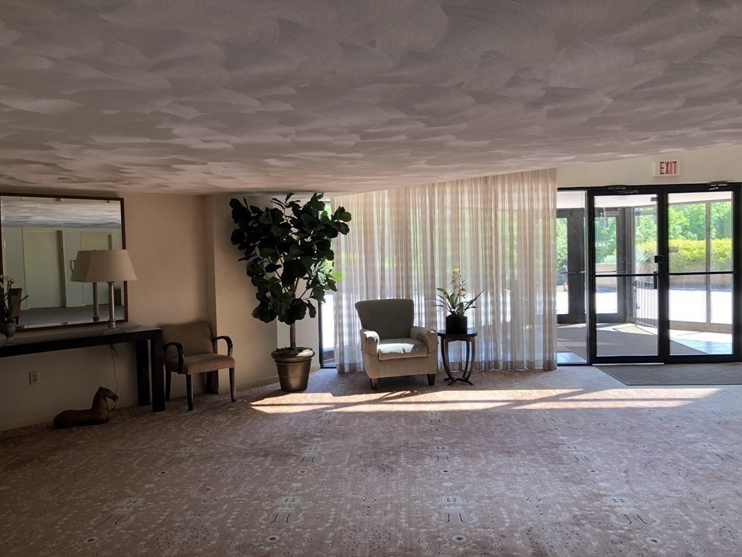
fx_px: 600
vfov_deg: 49.7
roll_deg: +2.8
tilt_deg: -0.8
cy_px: 278
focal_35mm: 28
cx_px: 371
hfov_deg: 63.4
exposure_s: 1/120
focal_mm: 4
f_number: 1.8
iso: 50
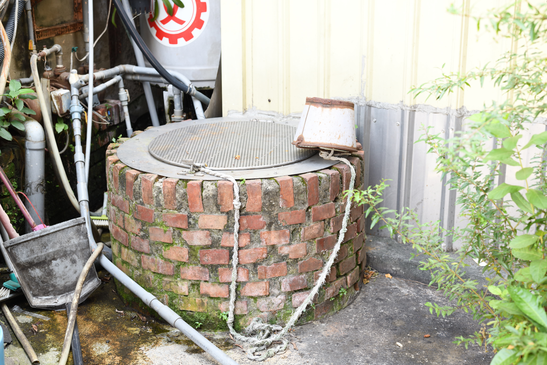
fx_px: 760
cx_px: 274
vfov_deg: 27.0
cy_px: 182
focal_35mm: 50
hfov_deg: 39.6
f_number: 5
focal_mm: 50
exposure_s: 1/60
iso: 400
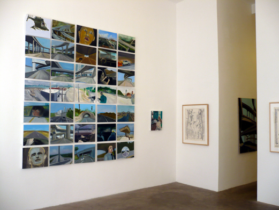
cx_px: 140
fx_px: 282
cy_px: 105
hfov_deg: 52.6
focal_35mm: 35
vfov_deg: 40.7
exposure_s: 1/100
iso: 100
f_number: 2.8
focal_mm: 5.8
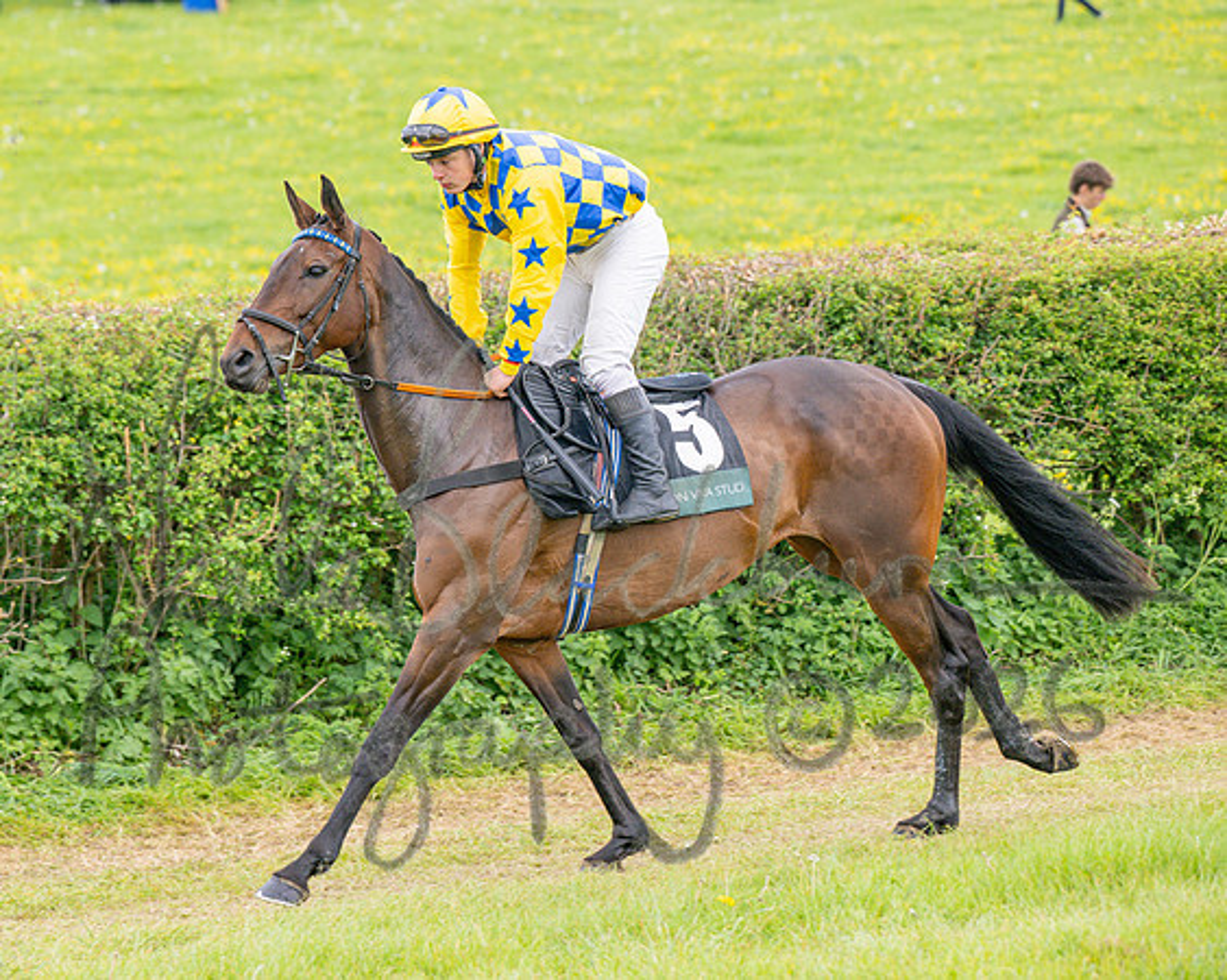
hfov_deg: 10.9
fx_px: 6448
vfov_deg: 8.7
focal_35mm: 178
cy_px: 440
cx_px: 507
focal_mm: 130
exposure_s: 1/800
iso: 400
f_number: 4
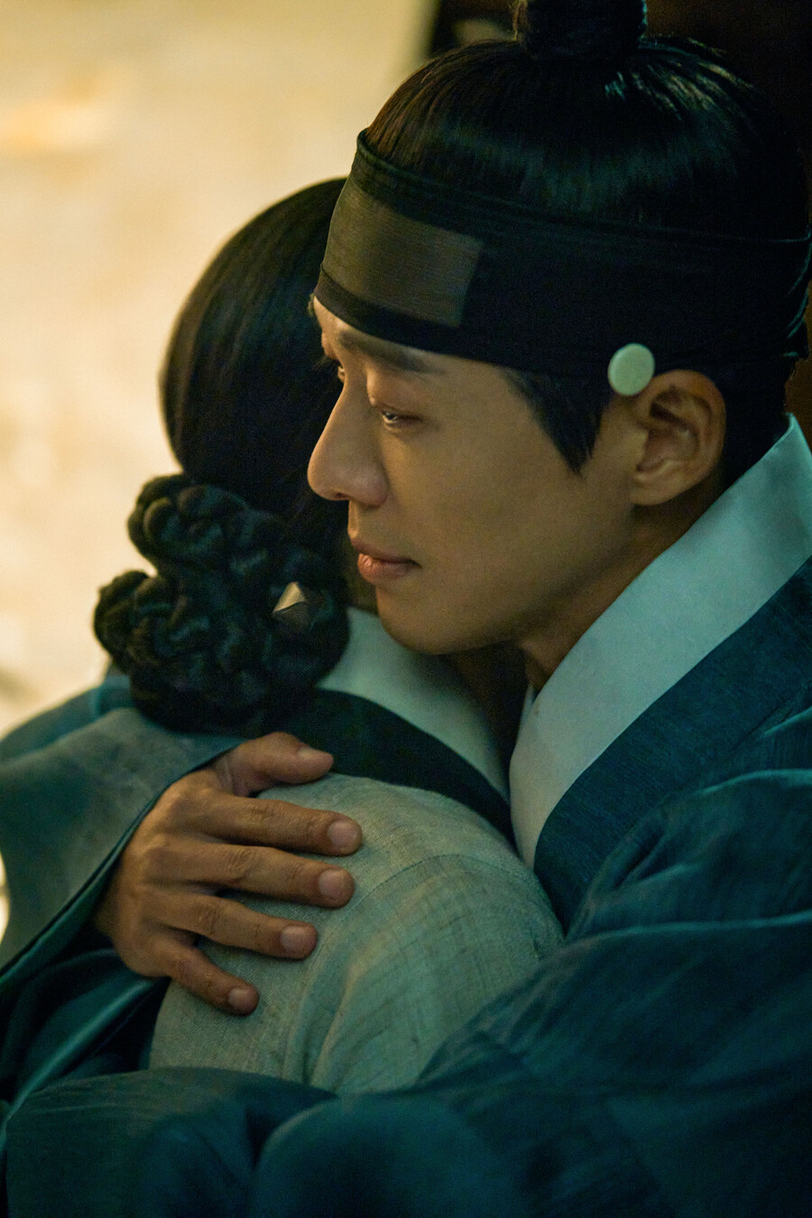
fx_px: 3787
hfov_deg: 12.2
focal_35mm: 112
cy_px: 609
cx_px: 406
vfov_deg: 18.3
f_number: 2.8
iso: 5000
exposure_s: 1/80
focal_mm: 112
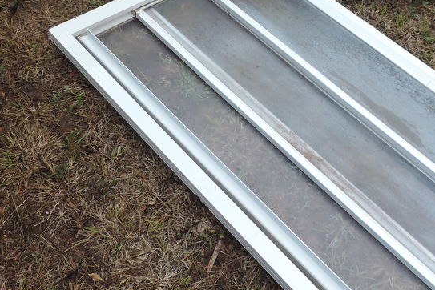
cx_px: 244
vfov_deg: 28.5
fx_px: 556
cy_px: 53
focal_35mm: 46
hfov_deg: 42.7
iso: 80
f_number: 3
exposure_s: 1/60
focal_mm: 4.3
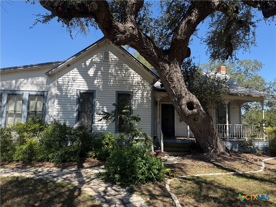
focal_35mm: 24
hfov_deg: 71.6
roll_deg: -1.2
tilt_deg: +5.5
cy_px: 104
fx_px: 191
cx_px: 138
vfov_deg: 56.8
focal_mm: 6.76
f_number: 1.78
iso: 80
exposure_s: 1/1901
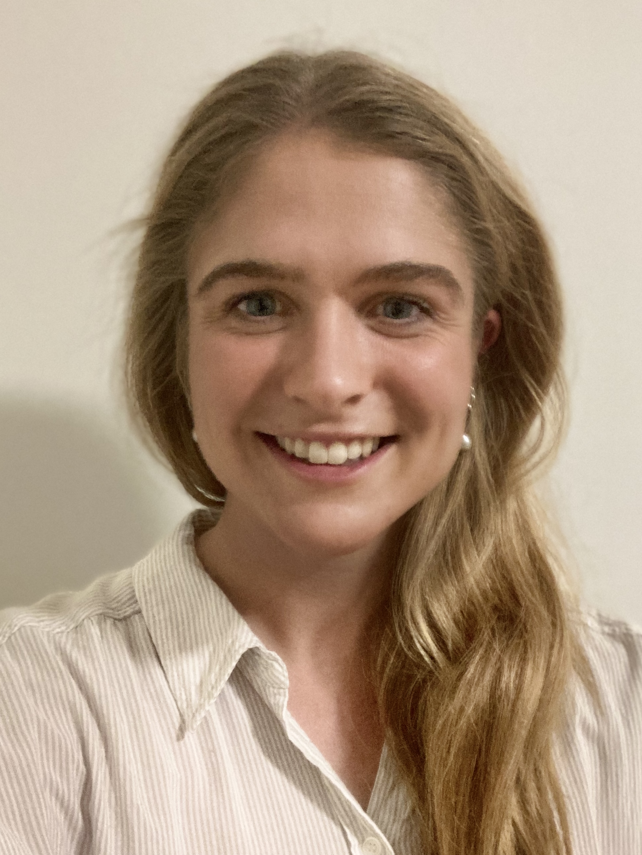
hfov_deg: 44.2
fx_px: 790
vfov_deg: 56.8
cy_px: 428
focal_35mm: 32
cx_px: 321
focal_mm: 2.87
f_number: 2.2
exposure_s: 1/21
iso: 640
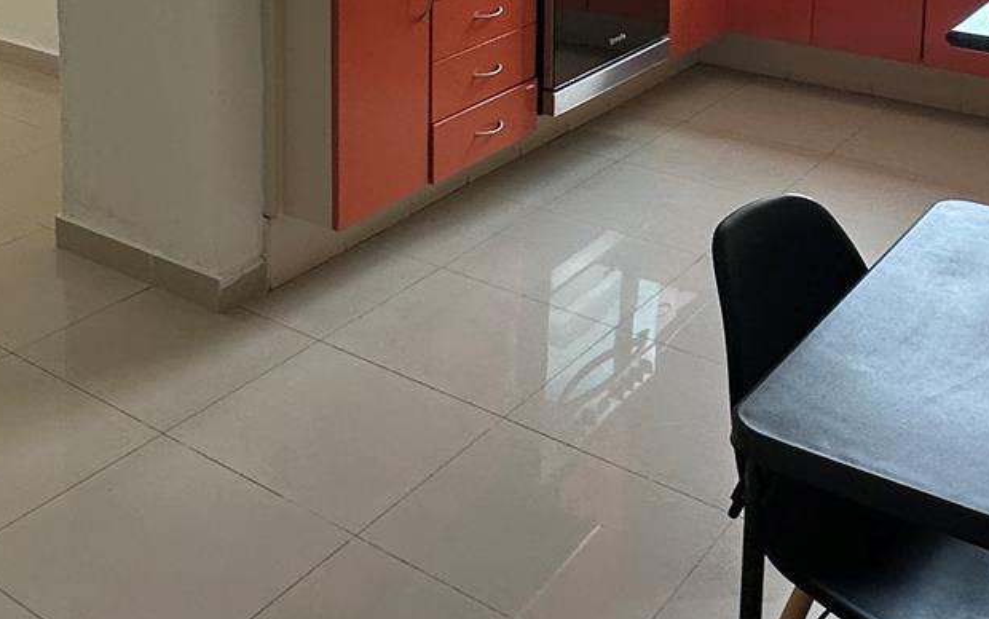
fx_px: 1321
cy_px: -156
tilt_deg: -5.1
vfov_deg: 23.7
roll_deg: -2.0
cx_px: 309
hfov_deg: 40.4
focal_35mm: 49
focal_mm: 2.22
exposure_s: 1/120
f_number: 2.2
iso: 50
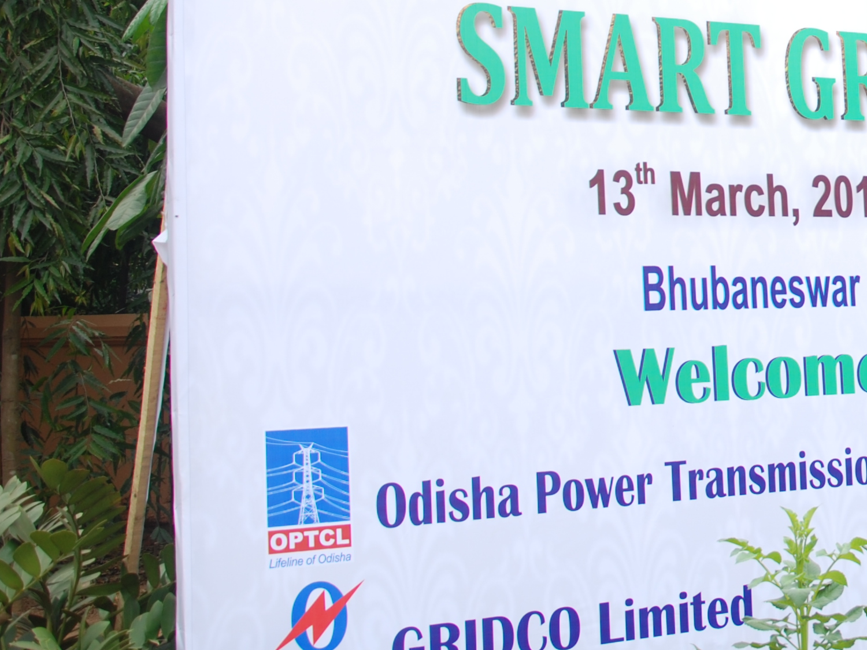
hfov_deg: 21.9
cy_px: 120
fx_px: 2054
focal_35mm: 82
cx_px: 1069
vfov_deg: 17.8
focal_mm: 22
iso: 100
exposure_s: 1/160
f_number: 3.8
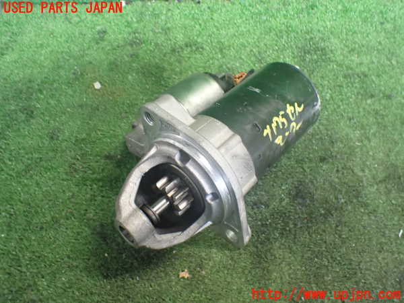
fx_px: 350
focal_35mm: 30
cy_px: 152
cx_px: 202
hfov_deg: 60.0
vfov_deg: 46.8
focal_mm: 5.4
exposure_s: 1/50
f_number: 2.3
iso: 800
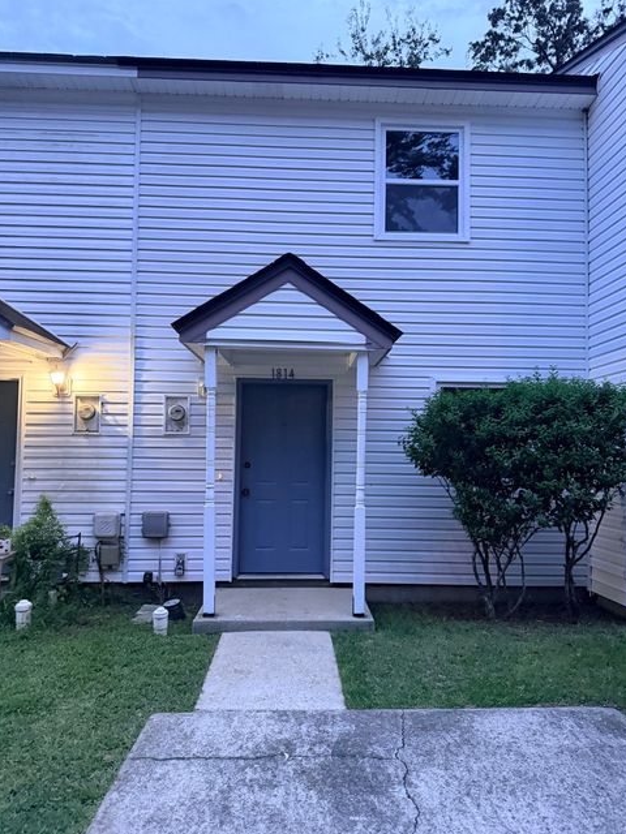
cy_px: 423
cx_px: 321
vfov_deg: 69.4
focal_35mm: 25
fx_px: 603
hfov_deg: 54.9
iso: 800
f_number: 1.78
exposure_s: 1/40
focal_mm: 6.76
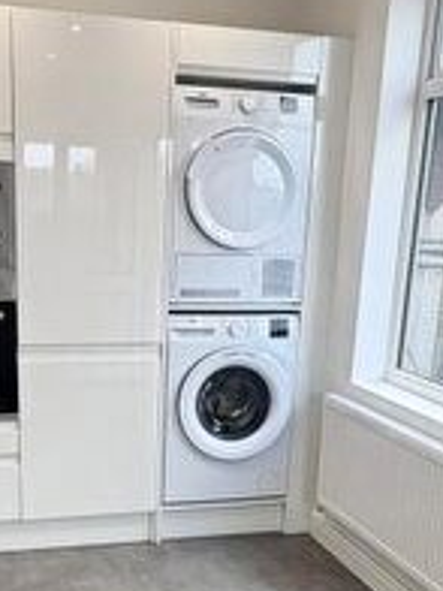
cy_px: 460
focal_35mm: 50
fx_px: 853
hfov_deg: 29.0
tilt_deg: -17.0
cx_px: 175
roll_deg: -1.1
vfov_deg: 37.0
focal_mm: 2.22
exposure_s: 1/100
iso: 64
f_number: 2.2
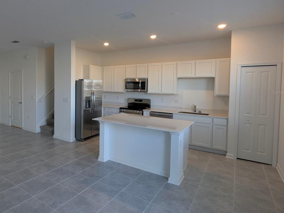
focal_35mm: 22
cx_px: 100
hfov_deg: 74.5
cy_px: 92
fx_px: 180
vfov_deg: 60.8
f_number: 2.2
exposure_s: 1/40
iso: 65
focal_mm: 2.22
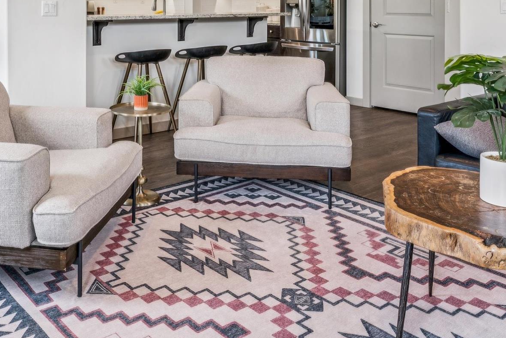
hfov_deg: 47.5
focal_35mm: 41
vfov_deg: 30.7
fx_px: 570
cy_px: 3
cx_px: 192
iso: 400
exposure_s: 1/13
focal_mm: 15.6
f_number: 13
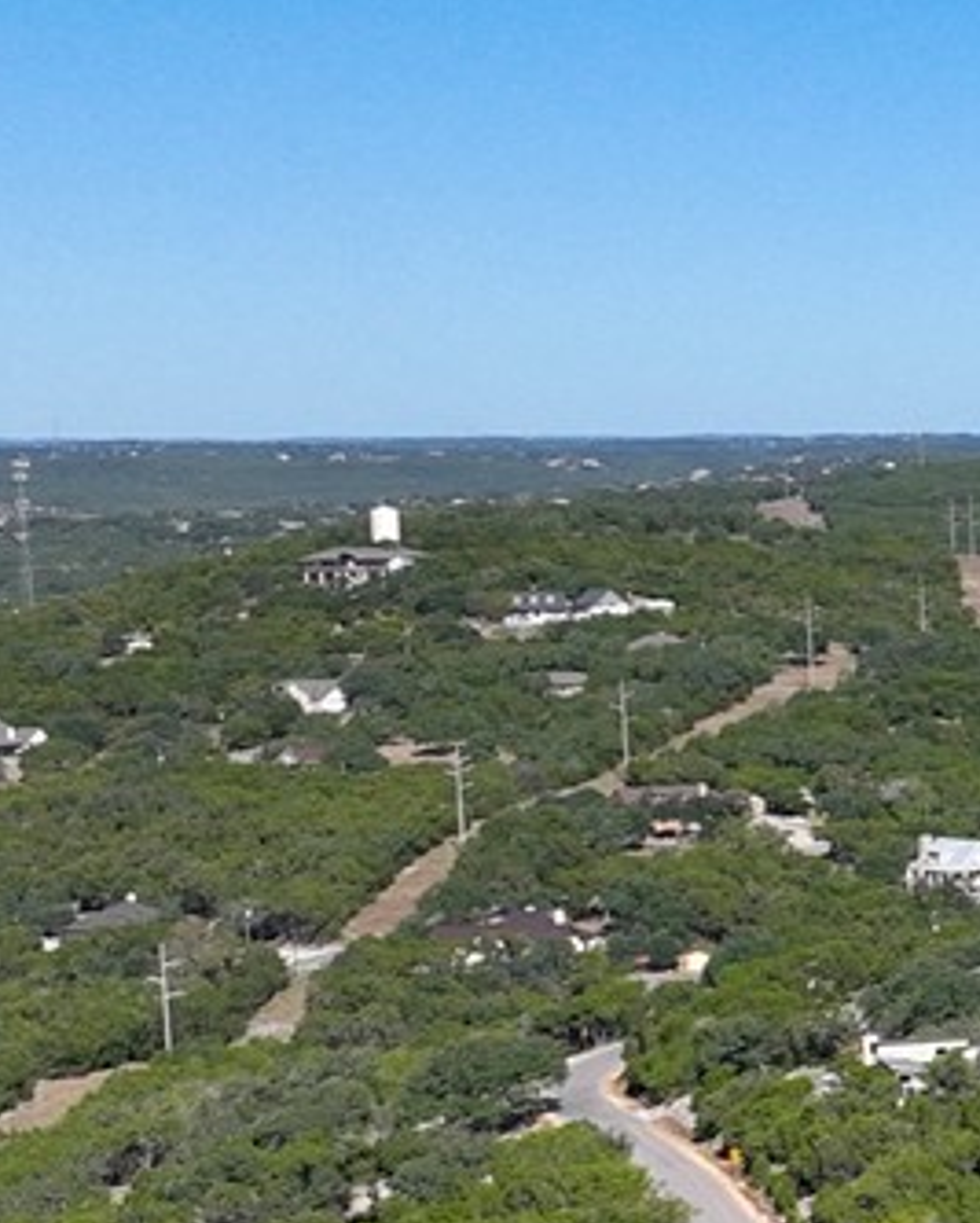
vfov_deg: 13.3
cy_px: 993
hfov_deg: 9.3
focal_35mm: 144
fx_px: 5214
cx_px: 2575
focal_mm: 12.29
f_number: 2.8
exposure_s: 1/4000
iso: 110
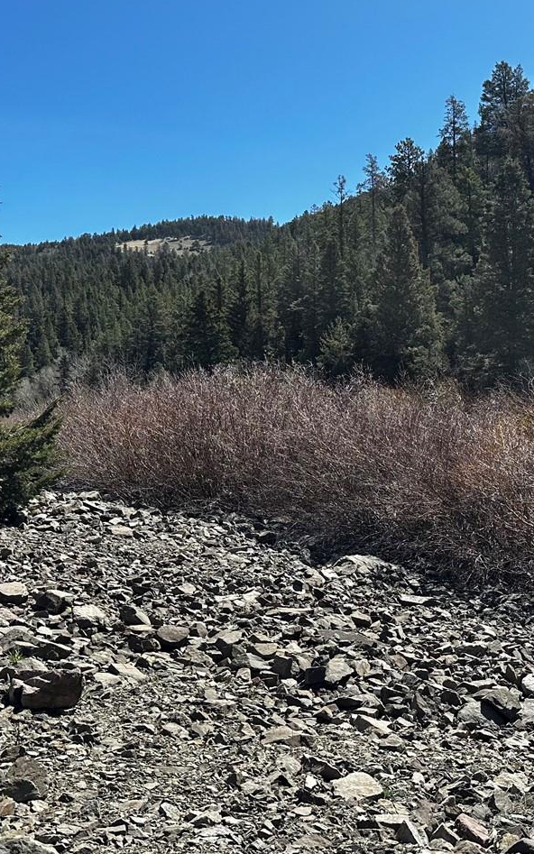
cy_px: 347
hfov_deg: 28.9
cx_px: 465
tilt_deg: +6.5
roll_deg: +2.4
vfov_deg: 46.0
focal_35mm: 43
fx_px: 1001
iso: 80
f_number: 1.78
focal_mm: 6.86
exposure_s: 1/2882
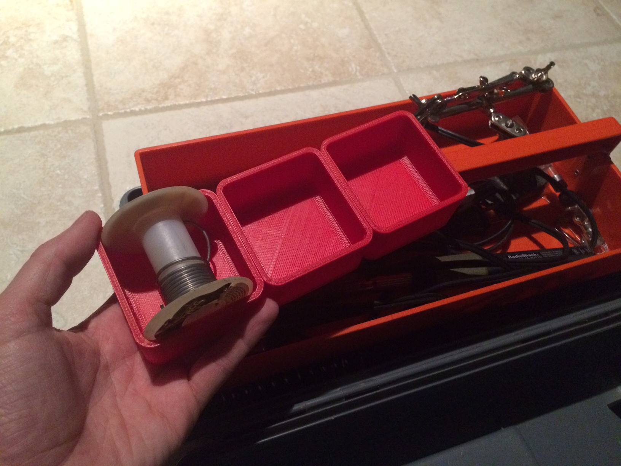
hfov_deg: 61.7
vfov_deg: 48.2
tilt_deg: -59.2
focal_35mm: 29
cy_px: 233
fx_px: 520
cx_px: 310
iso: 320
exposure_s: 1/30
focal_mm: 4.15
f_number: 2.2
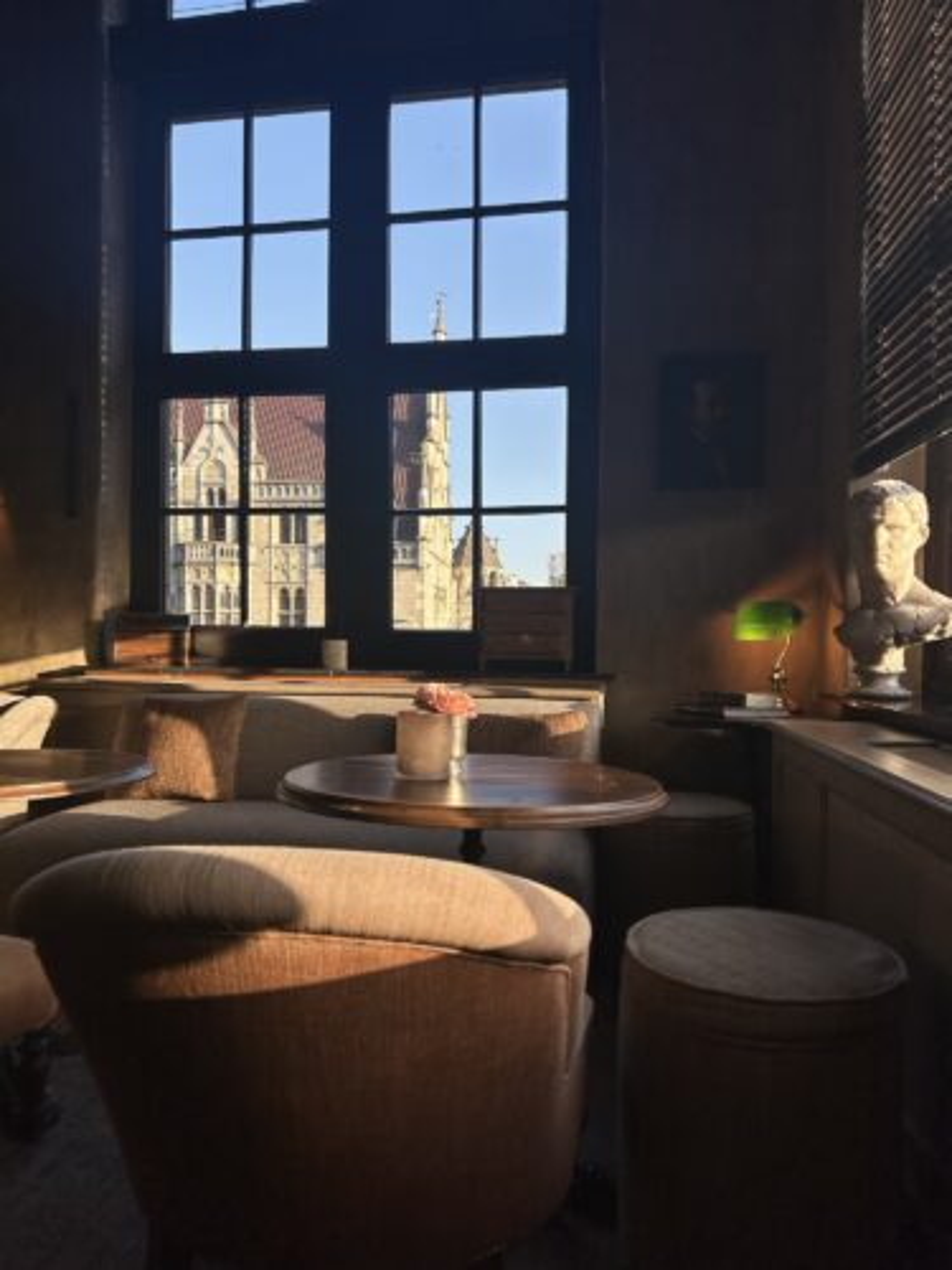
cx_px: 476
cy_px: 635
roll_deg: -1.1
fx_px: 880
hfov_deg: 56.8
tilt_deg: +0.5
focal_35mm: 24
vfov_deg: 71.6
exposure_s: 1/971
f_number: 1.78
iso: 80
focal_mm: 6.86
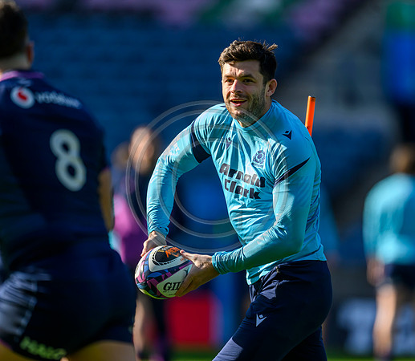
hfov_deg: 2.8
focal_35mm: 665
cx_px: 271
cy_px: 180
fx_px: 8458
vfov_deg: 2.4
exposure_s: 1/2000
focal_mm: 560
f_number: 4
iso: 500
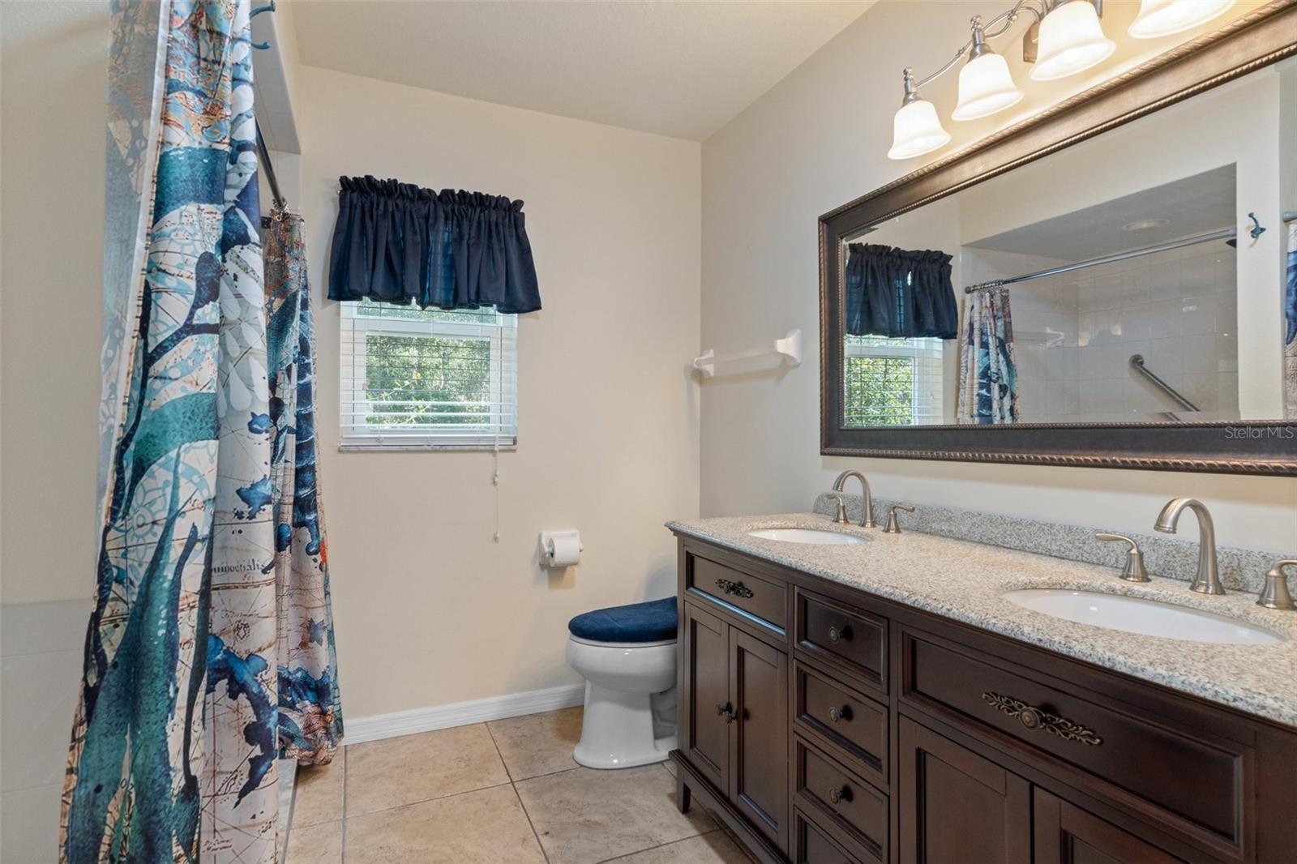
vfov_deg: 67.4
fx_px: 648
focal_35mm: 18
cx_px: 648
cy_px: 432
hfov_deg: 90.0
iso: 500
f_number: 8
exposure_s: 1/2
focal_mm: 12
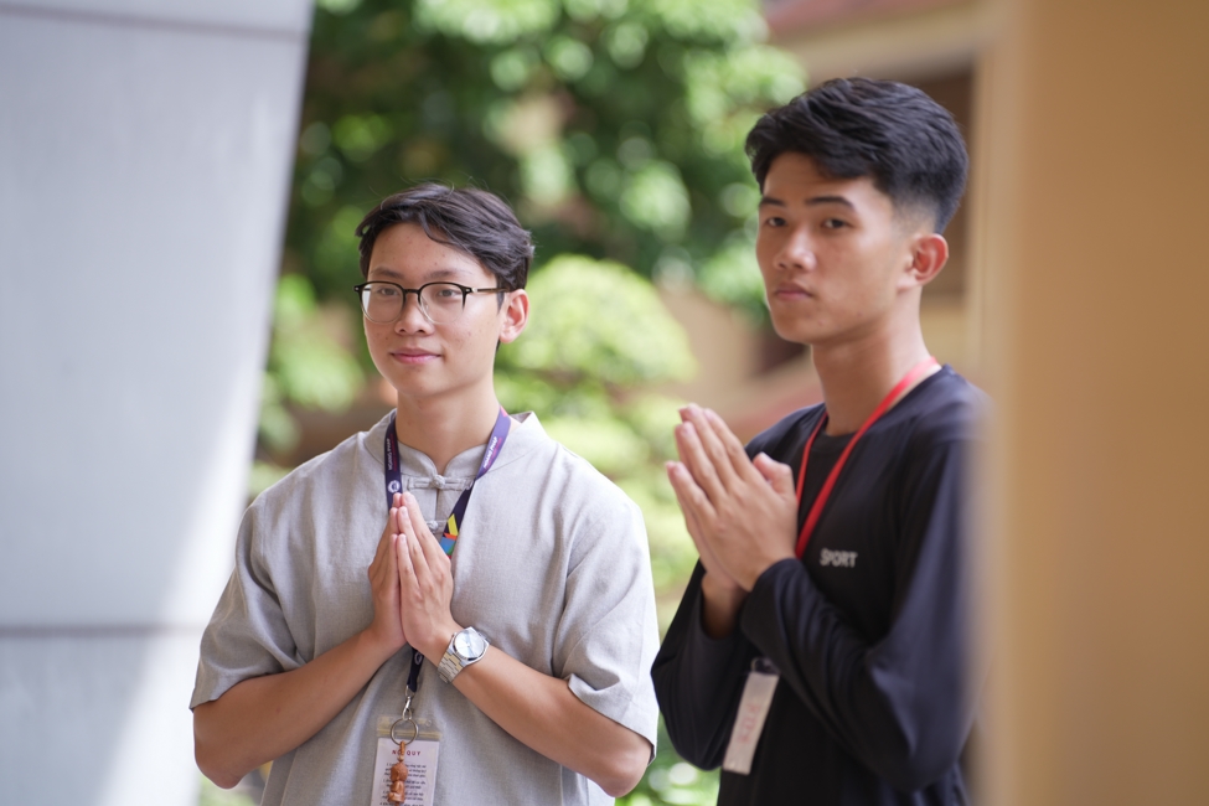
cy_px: 403
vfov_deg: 10.6
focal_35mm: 129
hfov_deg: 15.9
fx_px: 4332
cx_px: 604
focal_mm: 129
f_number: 2.8
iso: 125
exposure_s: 1/250
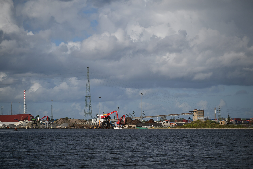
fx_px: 843
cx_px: 126
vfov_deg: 11.4
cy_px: 84
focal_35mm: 120
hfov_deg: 17.1
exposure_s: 1/10000
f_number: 4
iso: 400
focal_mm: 120
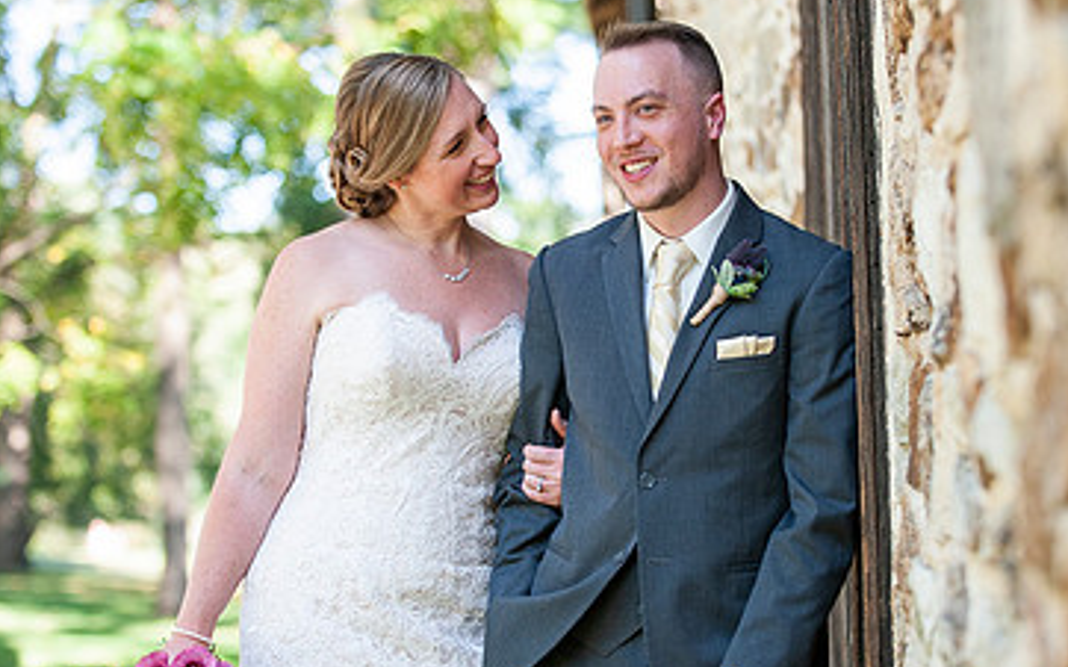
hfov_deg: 15.6
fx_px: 3899
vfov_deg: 9.8
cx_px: 608
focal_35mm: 134
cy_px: 334
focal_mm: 82
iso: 400
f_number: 2.8
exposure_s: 1/1000
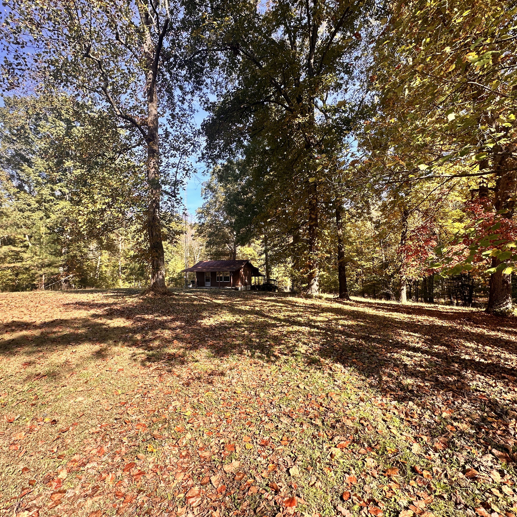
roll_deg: +1.0
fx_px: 287
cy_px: 254
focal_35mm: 17
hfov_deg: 84.0
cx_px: 253
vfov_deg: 84.0
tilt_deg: +3.6
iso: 50
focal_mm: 2.22
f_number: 2.2
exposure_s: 1/262
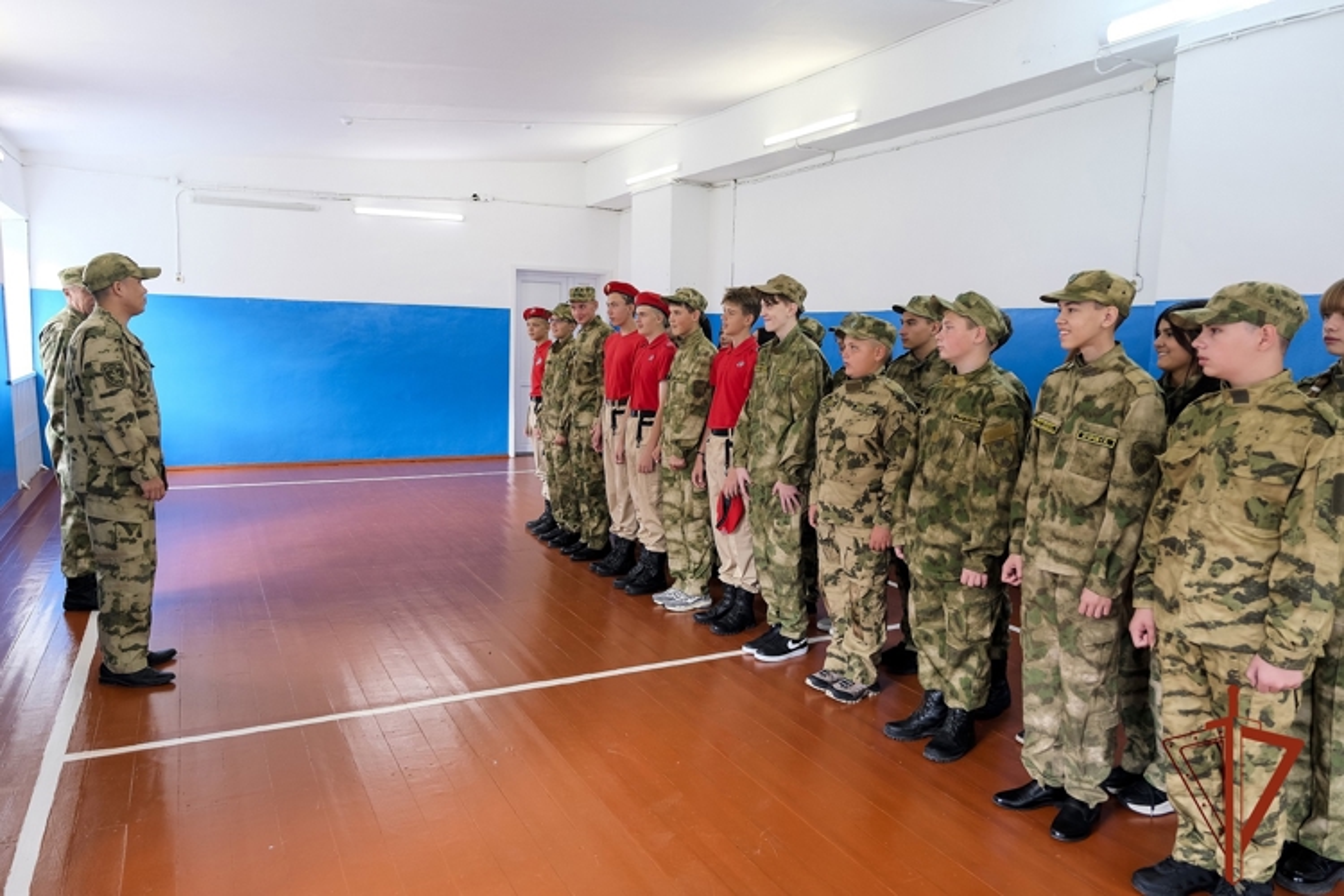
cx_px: 672
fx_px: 896
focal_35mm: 24
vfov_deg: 53.1
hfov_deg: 73.7
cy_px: 448
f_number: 4
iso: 400
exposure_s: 1/20
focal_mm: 16
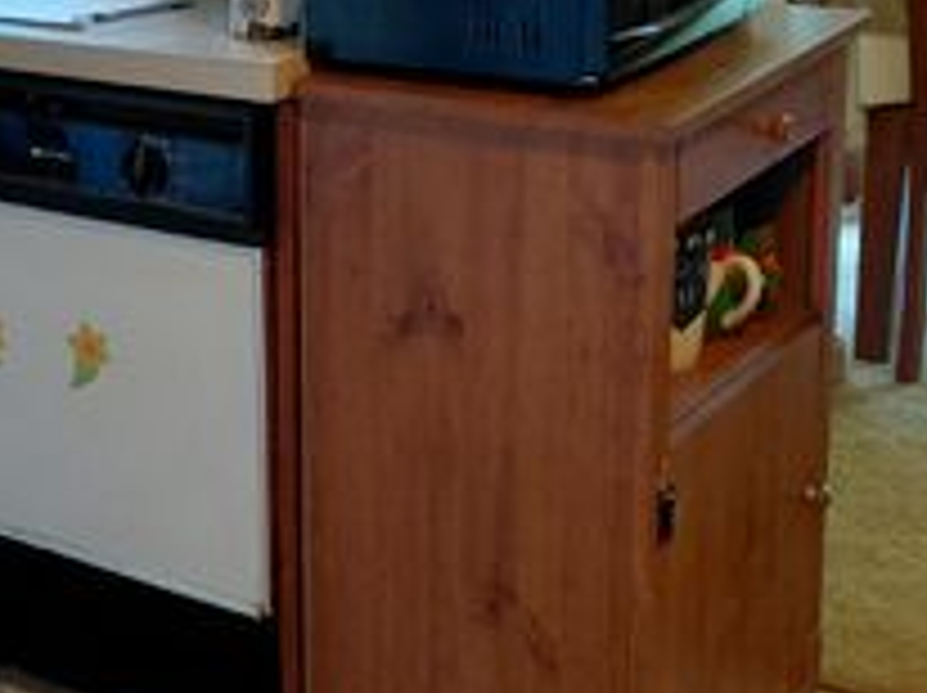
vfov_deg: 17.9
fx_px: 2167
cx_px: -180
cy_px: 83
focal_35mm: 81
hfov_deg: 22.3
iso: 250
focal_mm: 4.69
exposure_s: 1/60
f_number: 1.8
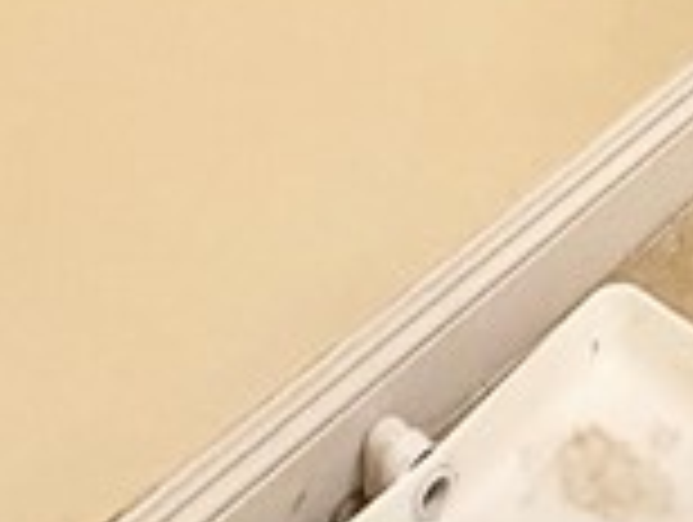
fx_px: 1865
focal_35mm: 93
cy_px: -1143
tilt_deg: -1.3
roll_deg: +0.5
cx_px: 999
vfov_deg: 10.3
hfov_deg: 18.9
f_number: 2.2
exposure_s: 1/120
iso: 250
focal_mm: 2.22
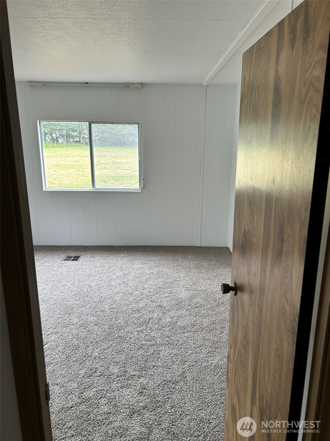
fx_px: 330
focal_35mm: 26
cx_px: 165
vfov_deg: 67.3
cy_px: 220
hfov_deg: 53.1
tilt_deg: -13.2
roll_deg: +0.2
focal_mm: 5.7
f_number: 1.5
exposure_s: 1/171
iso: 64
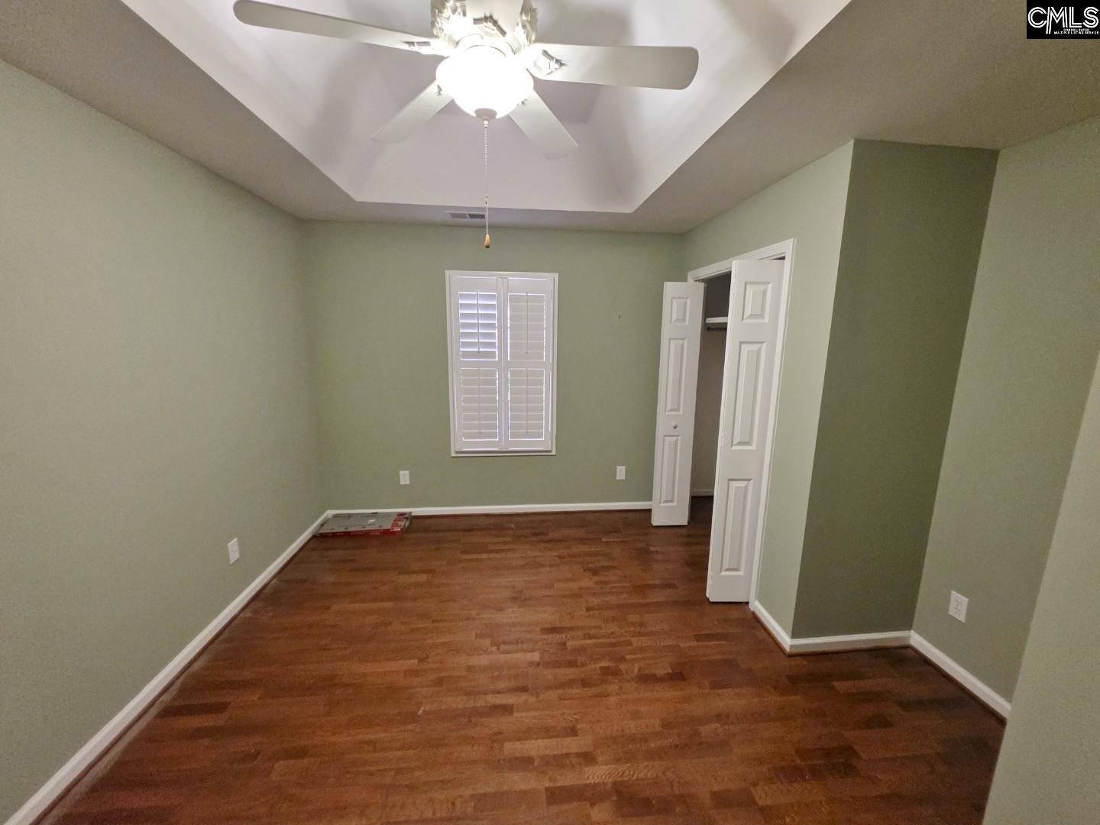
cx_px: 550
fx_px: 413
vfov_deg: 89.9
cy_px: 412
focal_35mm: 13
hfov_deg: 106.2
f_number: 1.9
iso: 800
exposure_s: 1/60
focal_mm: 2.2
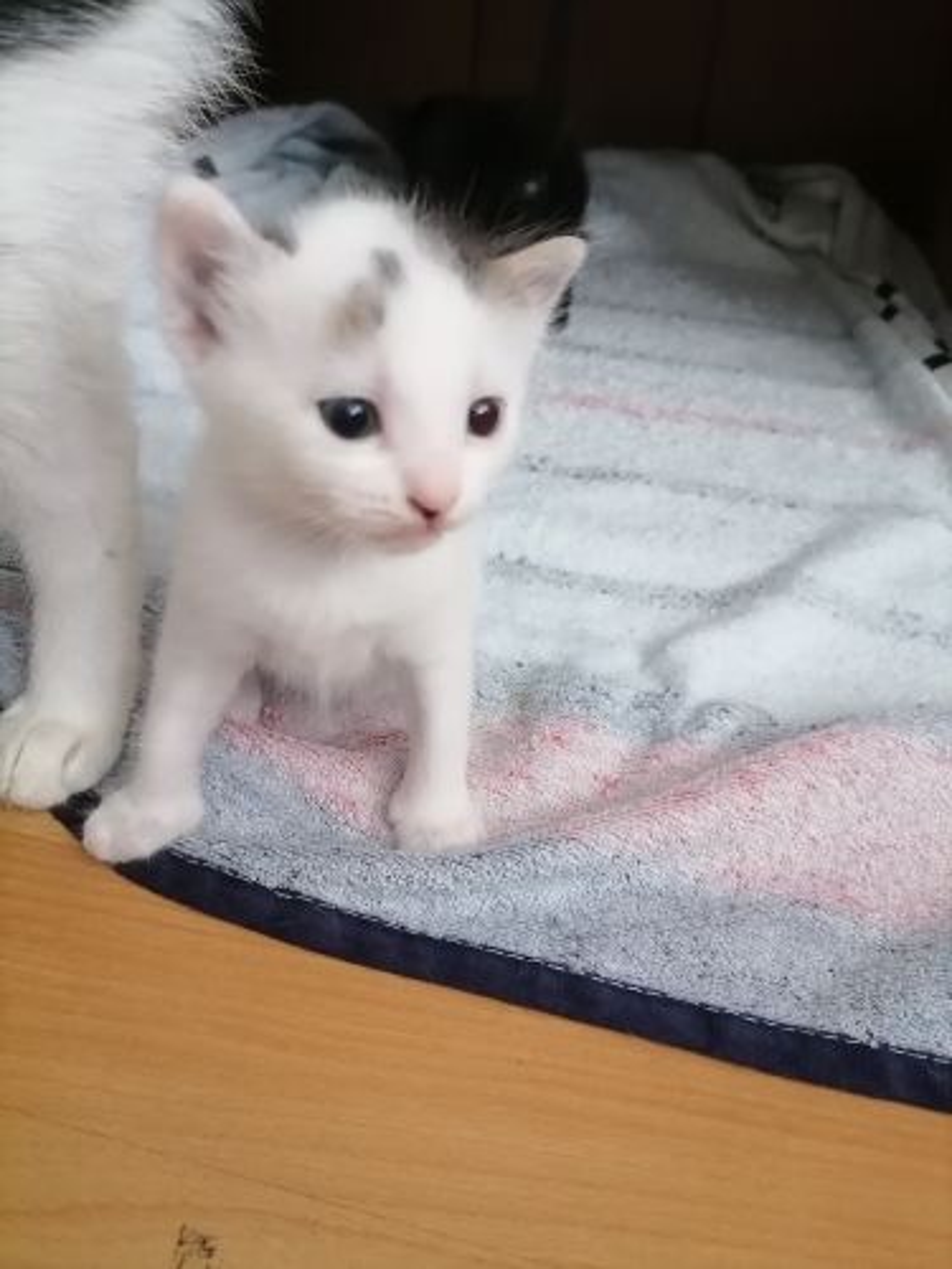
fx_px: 953
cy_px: 634
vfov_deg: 67.3
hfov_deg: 53.1
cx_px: 476
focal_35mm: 26
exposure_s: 1/25
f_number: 1.8
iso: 640
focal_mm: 5.4
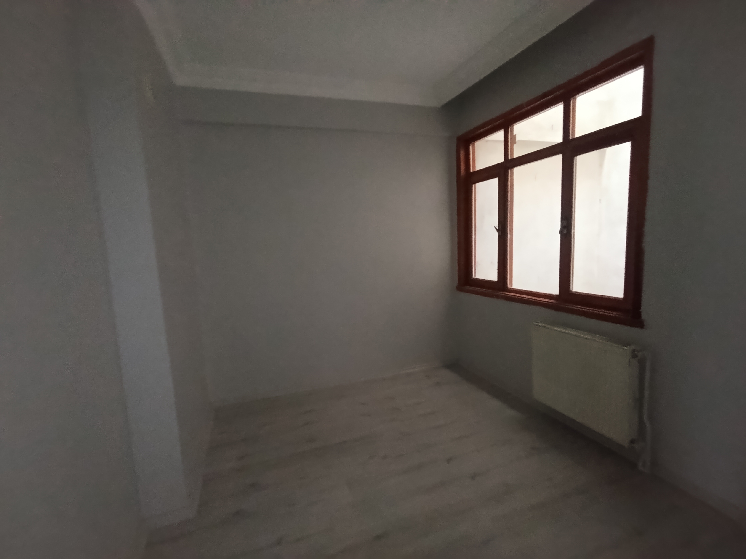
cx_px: 373
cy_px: 280
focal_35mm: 16
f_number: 2.2
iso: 1600
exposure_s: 1/20
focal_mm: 1.65
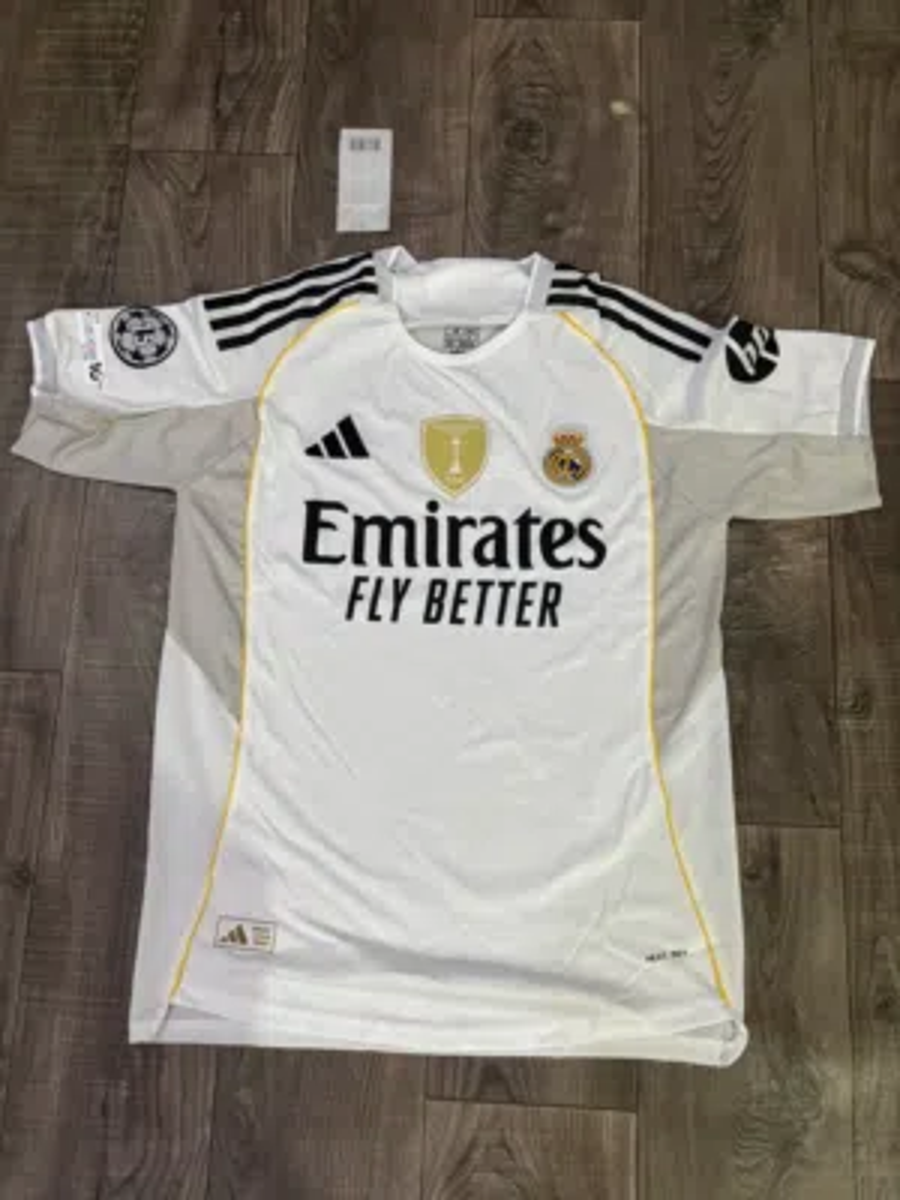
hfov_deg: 53.1
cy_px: 600
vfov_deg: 67.3
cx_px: 450
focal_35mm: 26
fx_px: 901
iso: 400
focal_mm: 5.96
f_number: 1.6
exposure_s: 1/60
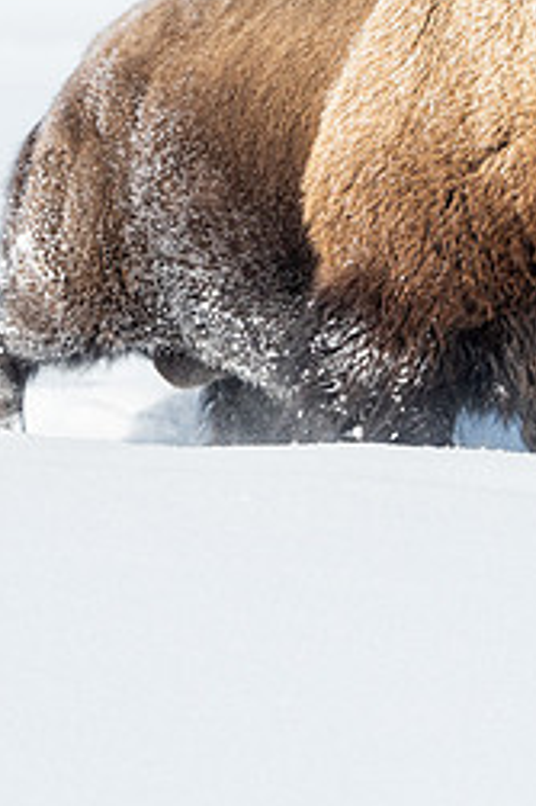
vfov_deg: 1.4
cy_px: 94
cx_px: 775
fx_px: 32448
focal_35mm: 1451
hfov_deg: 0.9
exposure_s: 1/640
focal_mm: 500
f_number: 8
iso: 220
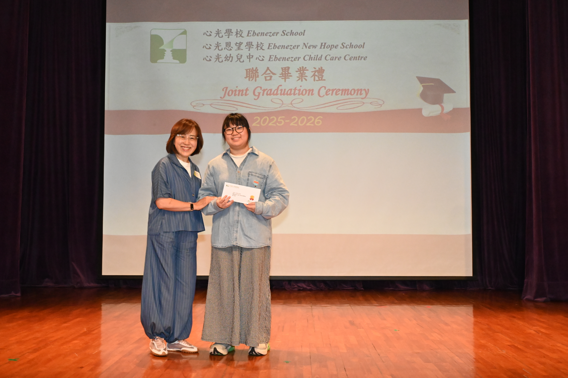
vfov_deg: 35.0
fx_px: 599
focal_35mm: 38
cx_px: 284
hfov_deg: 50.7
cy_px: 189
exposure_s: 1/200
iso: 12800
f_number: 16
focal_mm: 38
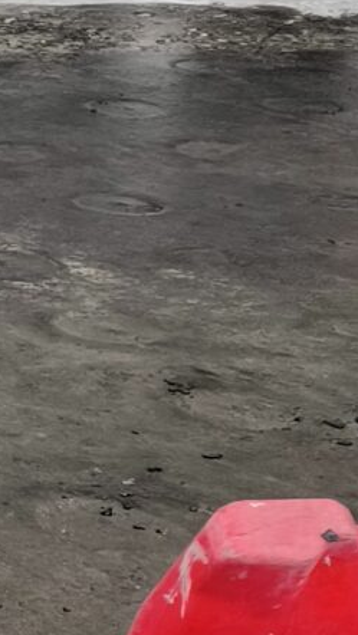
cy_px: 256
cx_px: -972
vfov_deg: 14.8
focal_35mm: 145
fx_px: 2444
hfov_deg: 6.9
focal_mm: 6.14
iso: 50
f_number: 1.65
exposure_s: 1/115
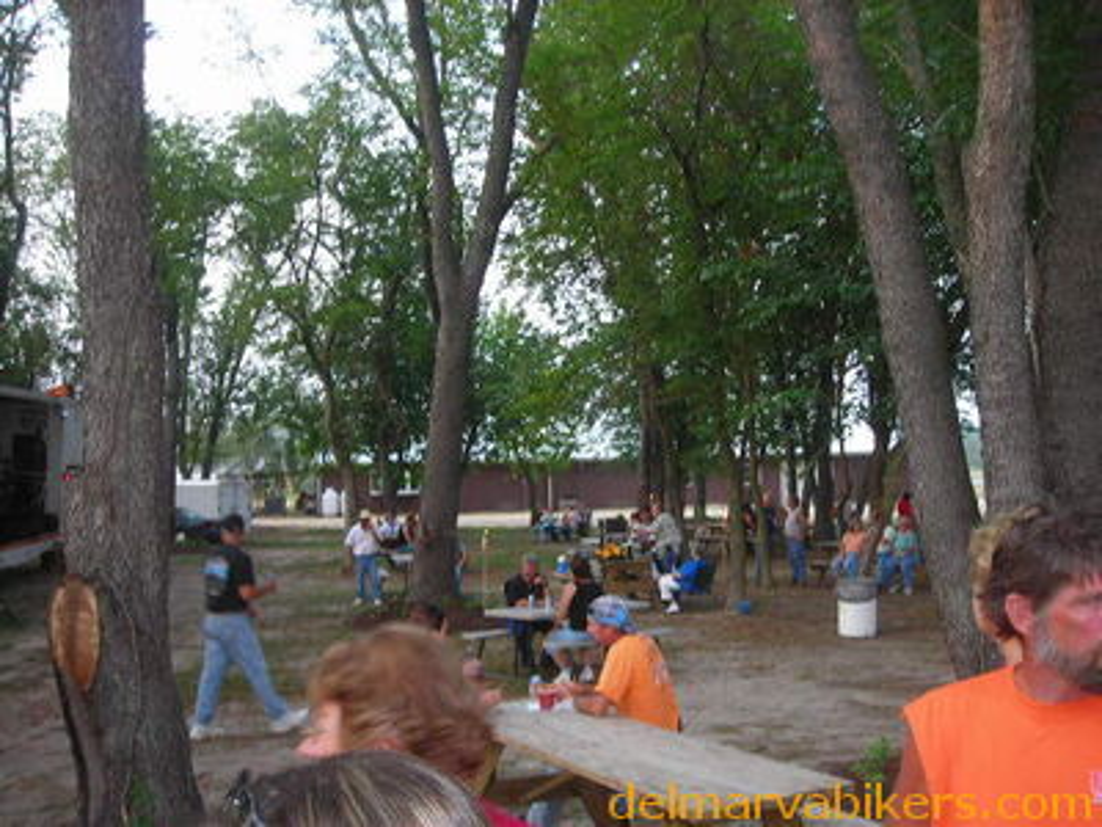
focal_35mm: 38
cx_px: 551
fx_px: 1210
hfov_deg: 49.0
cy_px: 414
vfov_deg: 37.7
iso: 62
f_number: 3.2
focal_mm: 6.3
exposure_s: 1/30
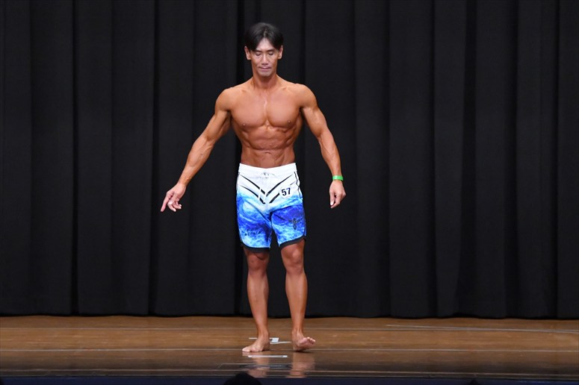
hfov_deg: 8.6
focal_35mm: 240
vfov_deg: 5.7
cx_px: 290
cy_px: 192
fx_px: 3858
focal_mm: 160
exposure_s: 1/400
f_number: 5.6
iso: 8000
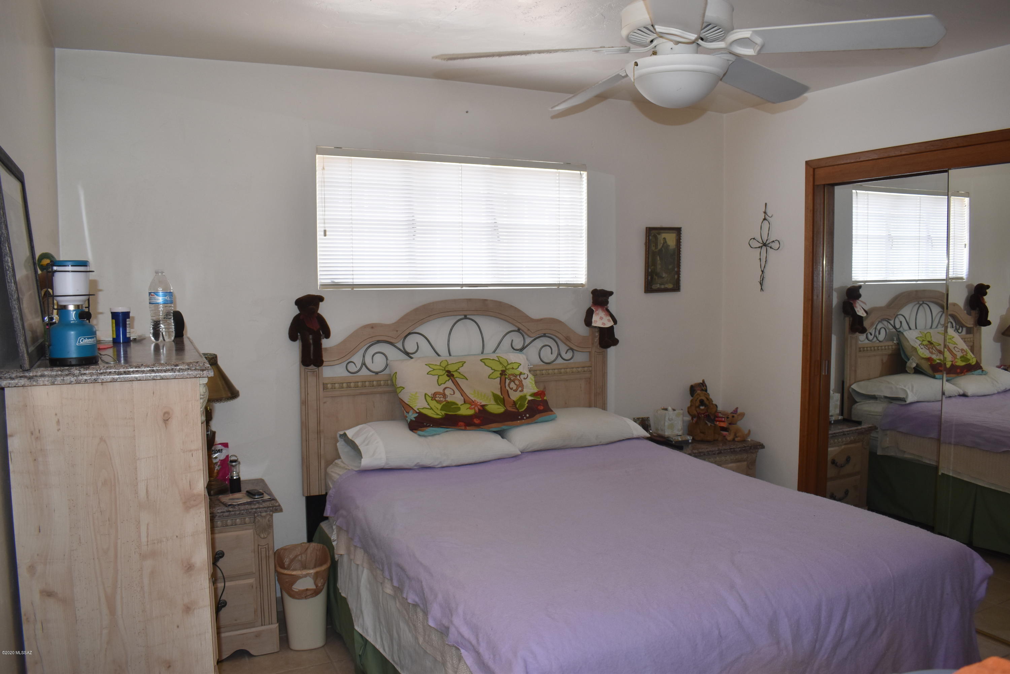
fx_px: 757
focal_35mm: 27
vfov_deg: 47.9
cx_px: 505
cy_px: 337
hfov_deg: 67.4
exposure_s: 1/125
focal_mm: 18
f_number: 5.6
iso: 450
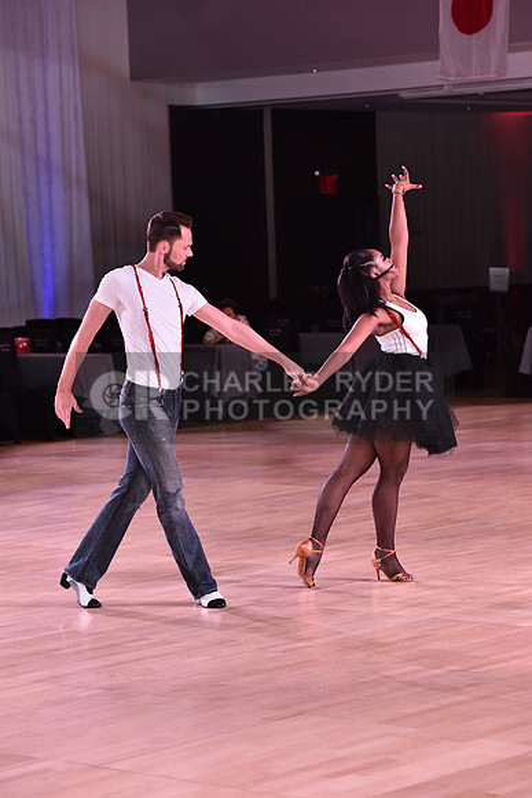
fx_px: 2481
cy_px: 399
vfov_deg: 18.3
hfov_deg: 12.2
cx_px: 266
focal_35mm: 112
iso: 1600
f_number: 5
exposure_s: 1/160
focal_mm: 112
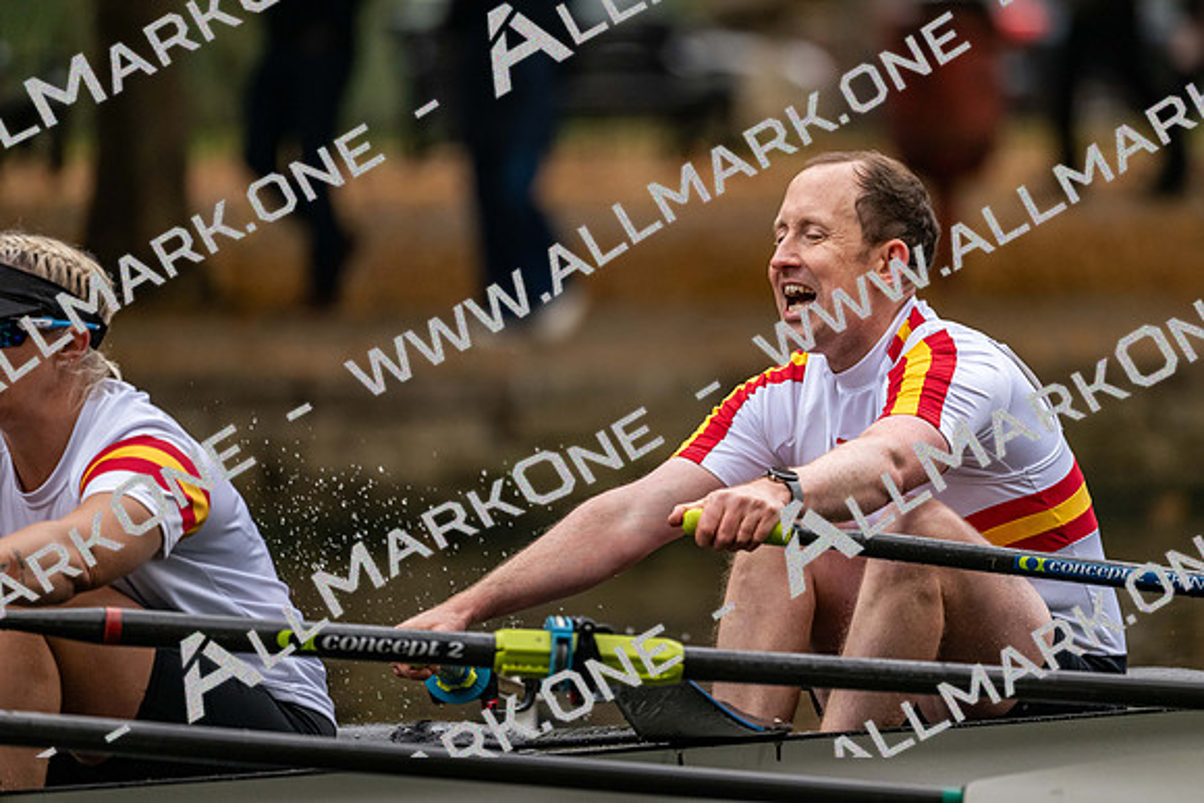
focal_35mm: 400
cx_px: 602
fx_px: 13380
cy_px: 402
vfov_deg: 3.4
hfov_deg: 5.2
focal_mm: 400
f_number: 4.5
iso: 2200
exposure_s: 1/2500
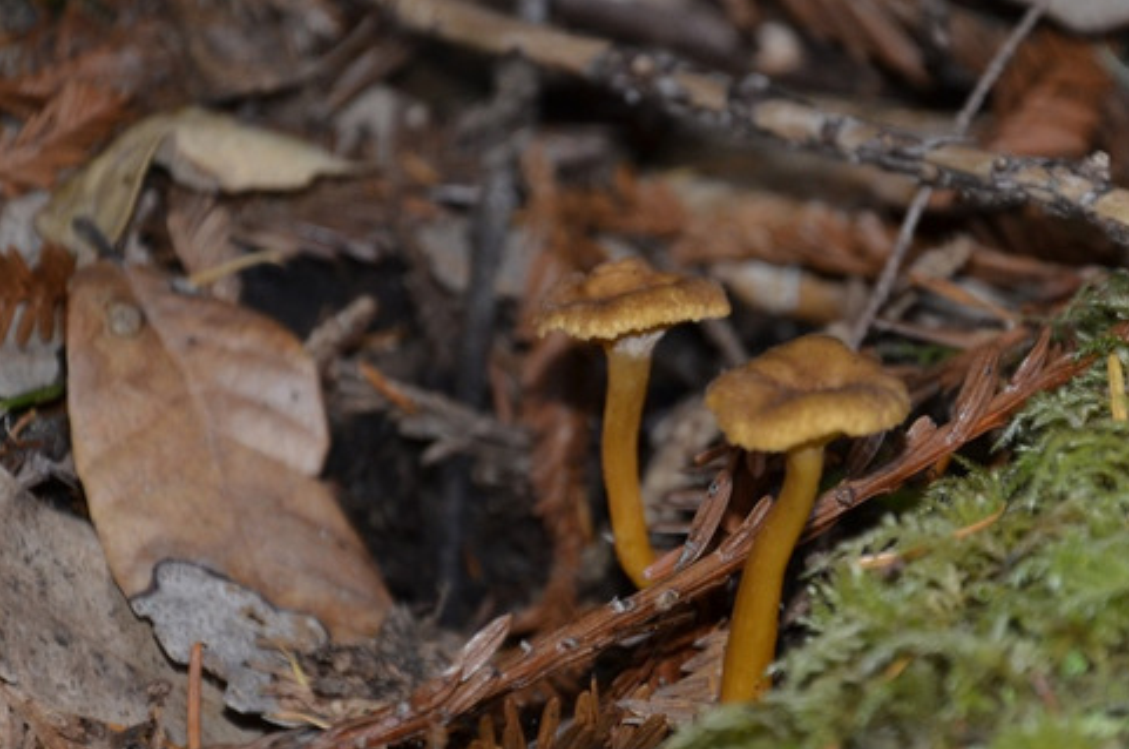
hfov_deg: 7.9
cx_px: 843
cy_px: 397
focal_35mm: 262
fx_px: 8198
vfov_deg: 5.2
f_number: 5.6
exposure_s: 1/60
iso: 800
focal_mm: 105
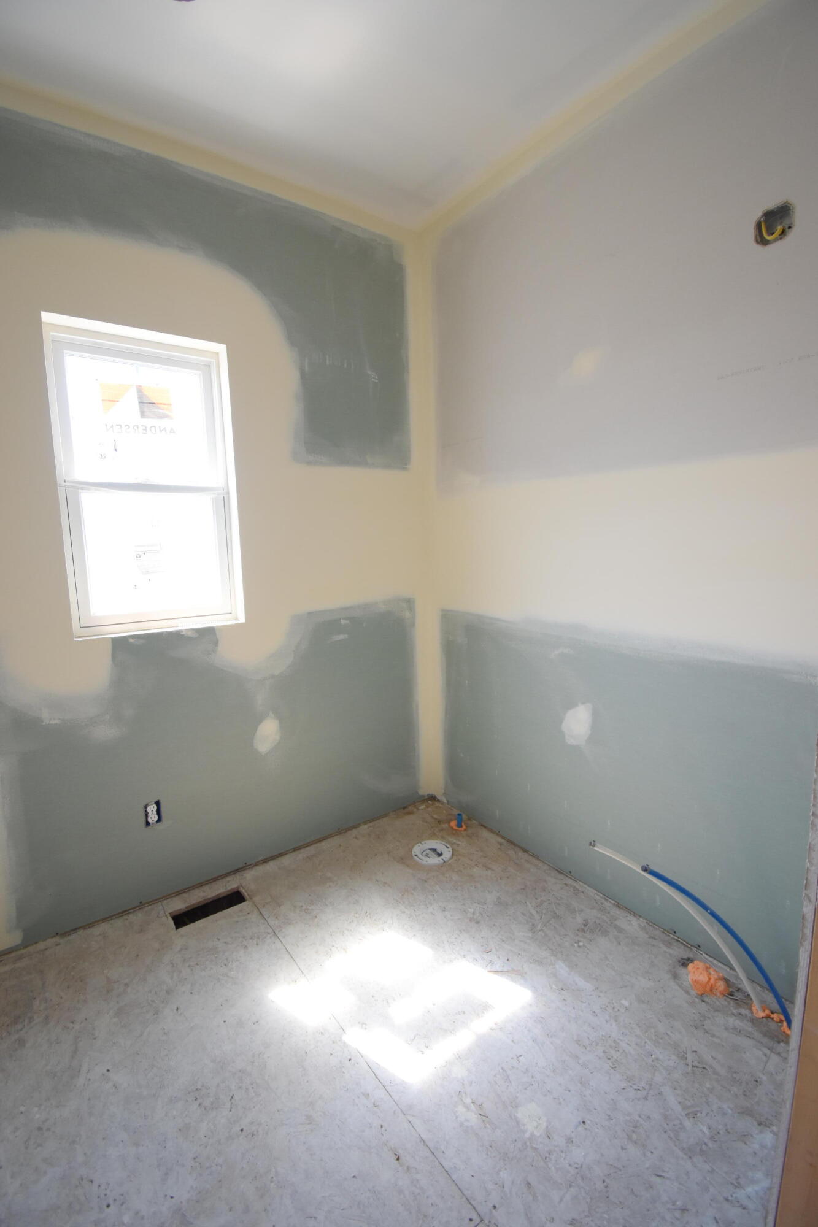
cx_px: 409
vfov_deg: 100.4
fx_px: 511
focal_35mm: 15
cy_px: 614
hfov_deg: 77.3
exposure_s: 1/125
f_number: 4.5
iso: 800
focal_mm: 10
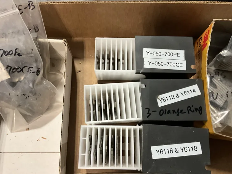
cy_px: 87
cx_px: 116
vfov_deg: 48.3
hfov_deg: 61.6
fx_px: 194
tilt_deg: -73.9
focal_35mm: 29
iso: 320
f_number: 1.8
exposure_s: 1/40
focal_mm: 3
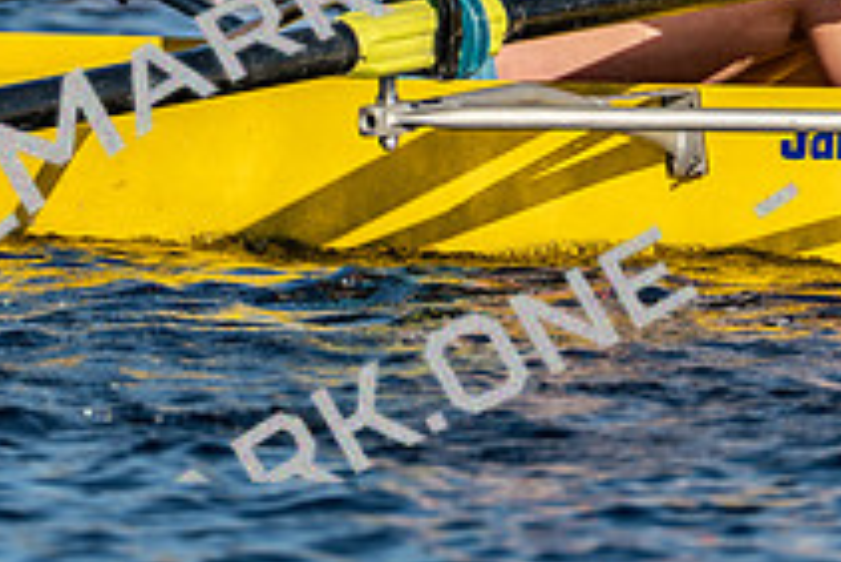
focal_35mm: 1180
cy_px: -201
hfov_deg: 1.7
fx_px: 27584
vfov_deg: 1.2
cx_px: 542
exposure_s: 1/2000
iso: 250
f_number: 6.3
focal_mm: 430
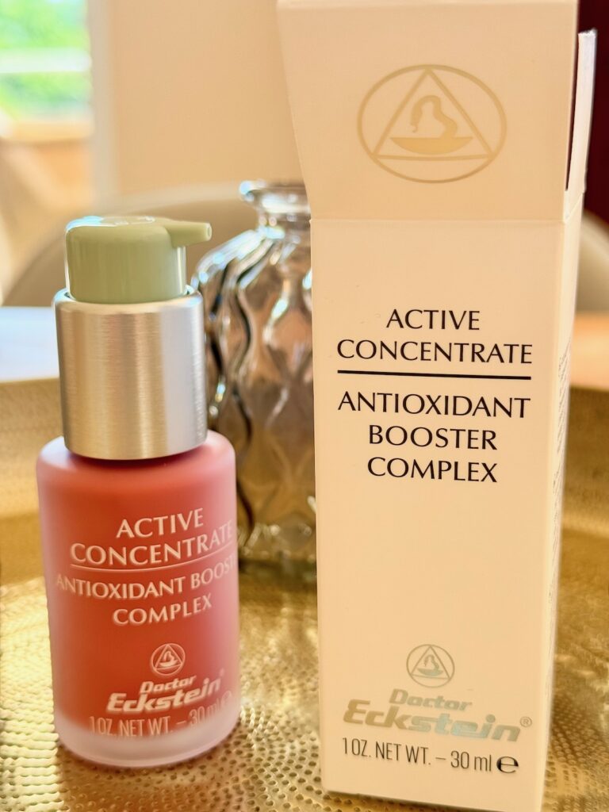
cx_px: 304
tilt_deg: -13.3
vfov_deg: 39.7
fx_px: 1126
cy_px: 406
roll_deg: +0.8
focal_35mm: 48
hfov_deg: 30.3
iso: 64
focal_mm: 6.76
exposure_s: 1/173
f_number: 1.78
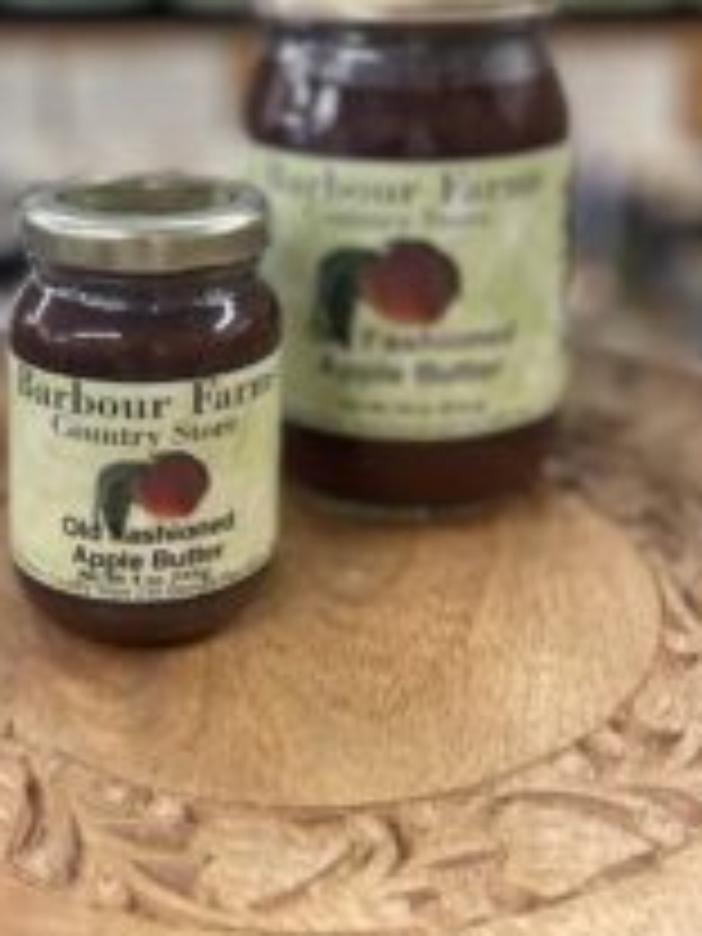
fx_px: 1352
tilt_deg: -8.8
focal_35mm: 50
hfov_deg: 29.1
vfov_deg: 35.6
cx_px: 292
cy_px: 68
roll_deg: +0.5
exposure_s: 1/60
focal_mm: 5.1
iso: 125
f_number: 1.6
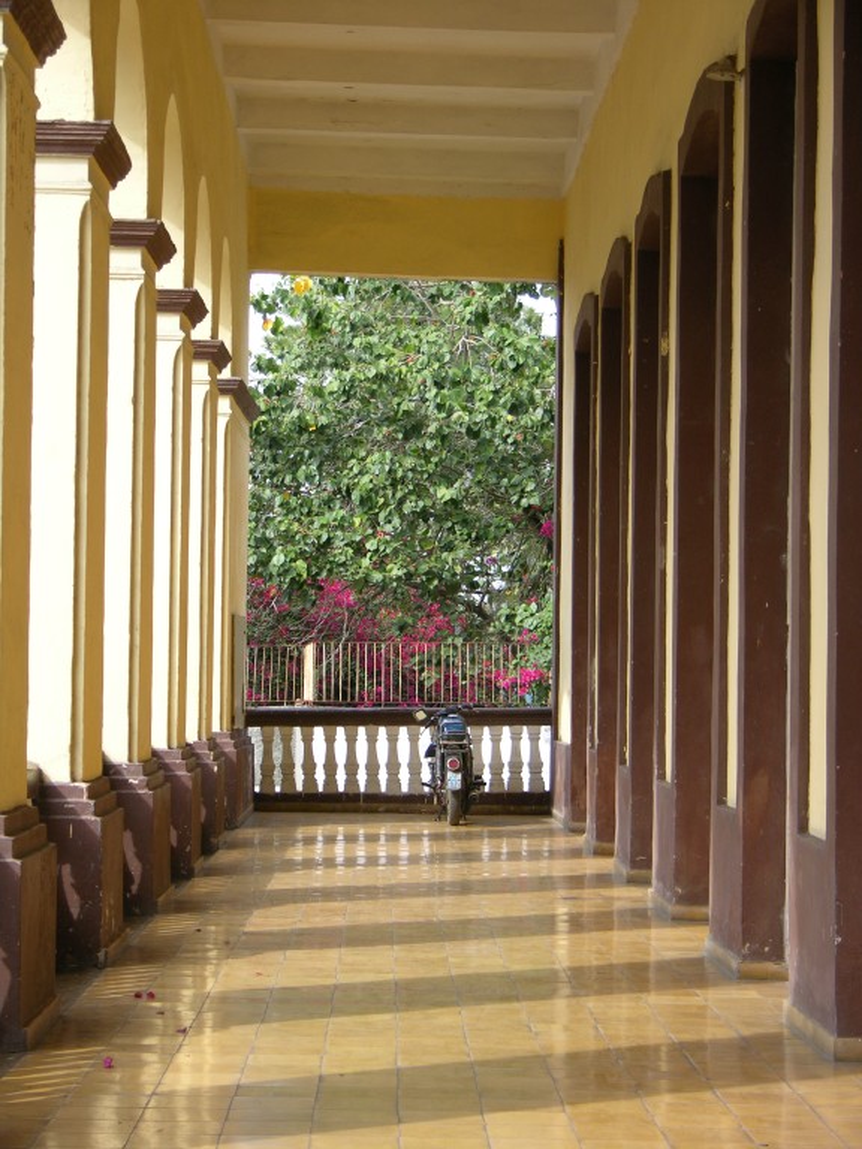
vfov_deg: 21.1
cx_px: 431
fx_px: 3088
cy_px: 574
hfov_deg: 15.9
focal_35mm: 93
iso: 50
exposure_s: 1/119
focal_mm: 23.7
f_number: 3.6
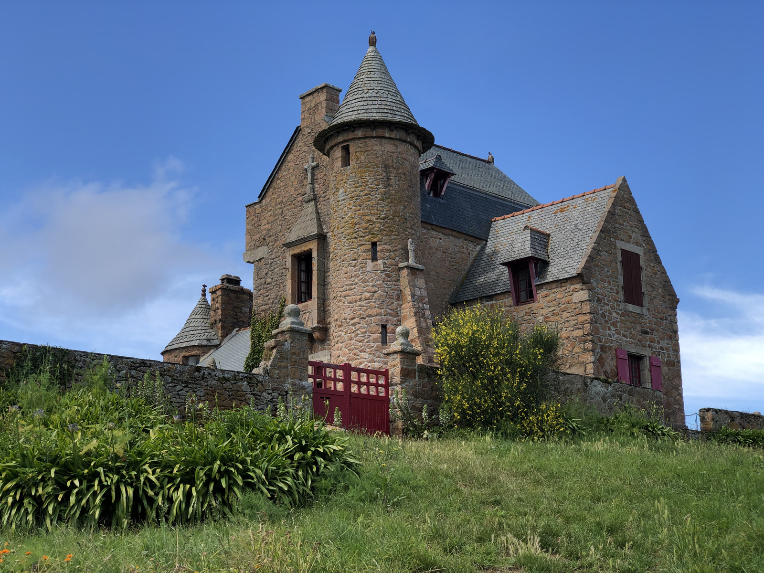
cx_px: 382
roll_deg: +1.1
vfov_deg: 28.0
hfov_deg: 36.8
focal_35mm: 52
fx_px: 1148
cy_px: 286
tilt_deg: +14.9
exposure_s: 1/540
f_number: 2.4
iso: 16
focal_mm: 6
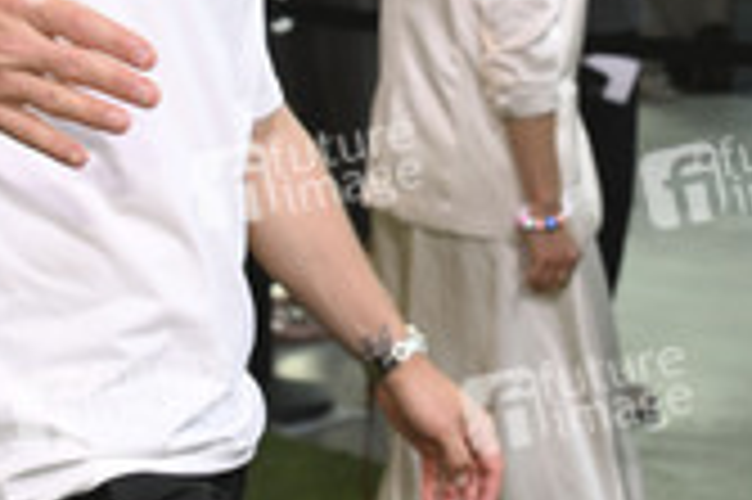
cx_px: 637
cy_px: 63
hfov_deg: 20.1
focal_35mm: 100
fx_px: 2087
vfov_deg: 13.6
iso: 1600
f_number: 4.5
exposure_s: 1/250
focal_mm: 37
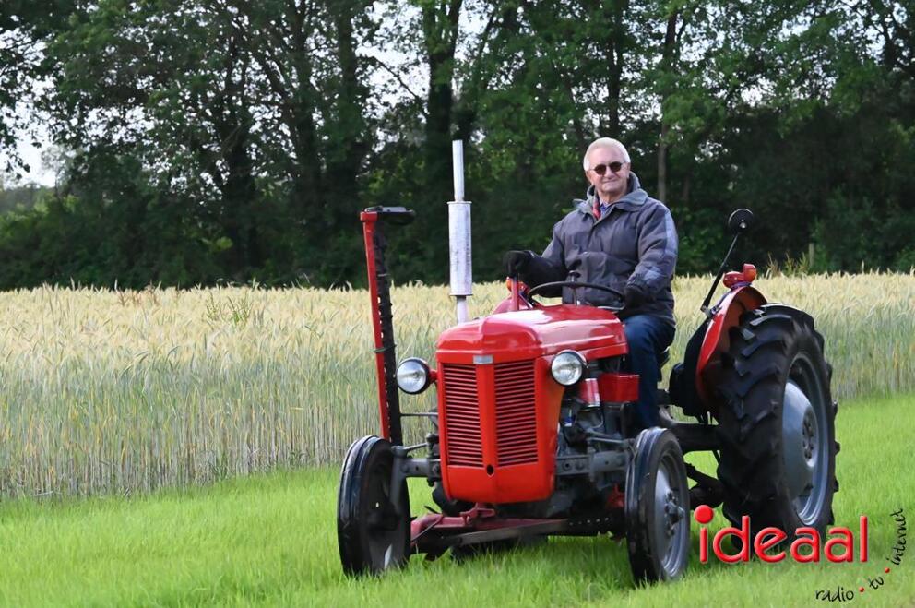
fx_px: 5331
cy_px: 304
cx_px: 458
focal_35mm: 210
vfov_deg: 6.5
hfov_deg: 9.8
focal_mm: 210
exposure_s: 1/8000
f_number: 14
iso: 32000
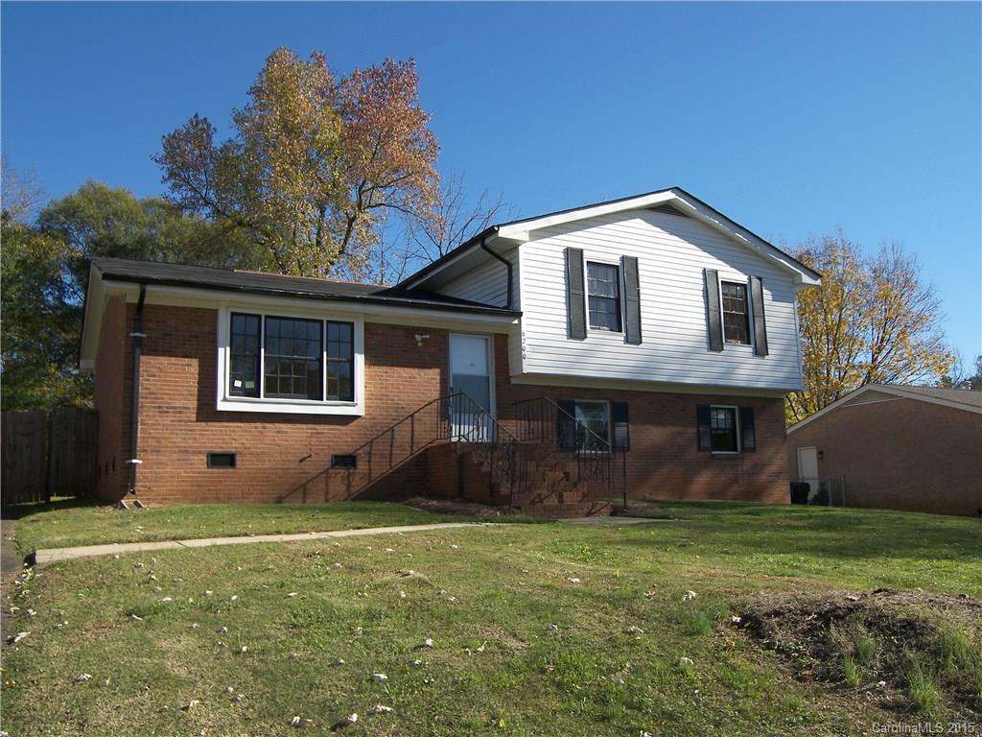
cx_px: 491
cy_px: 368
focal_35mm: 30
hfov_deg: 60.0
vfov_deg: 46.8
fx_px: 851
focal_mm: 6.3
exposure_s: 1/800
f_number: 3.2
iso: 50
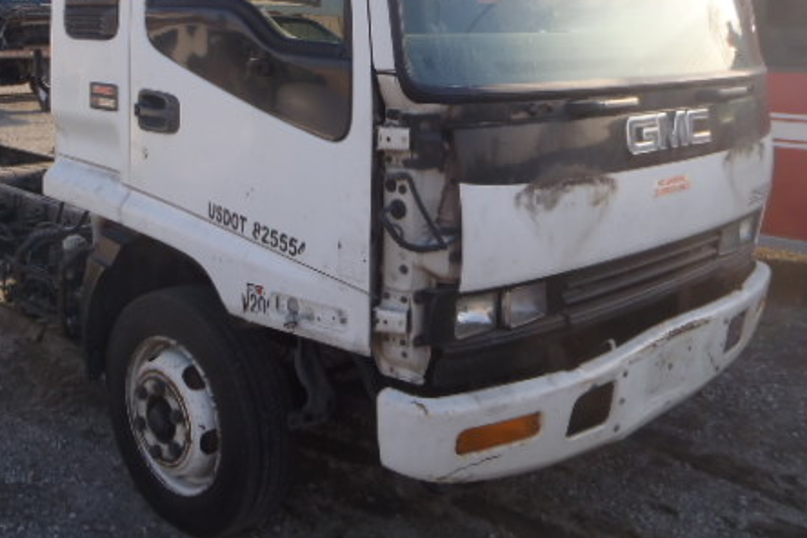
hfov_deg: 45.5
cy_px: 120
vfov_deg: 31.2
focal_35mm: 42
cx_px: 251
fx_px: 941
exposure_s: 1/200
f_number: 4.5
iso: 80
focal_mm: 5
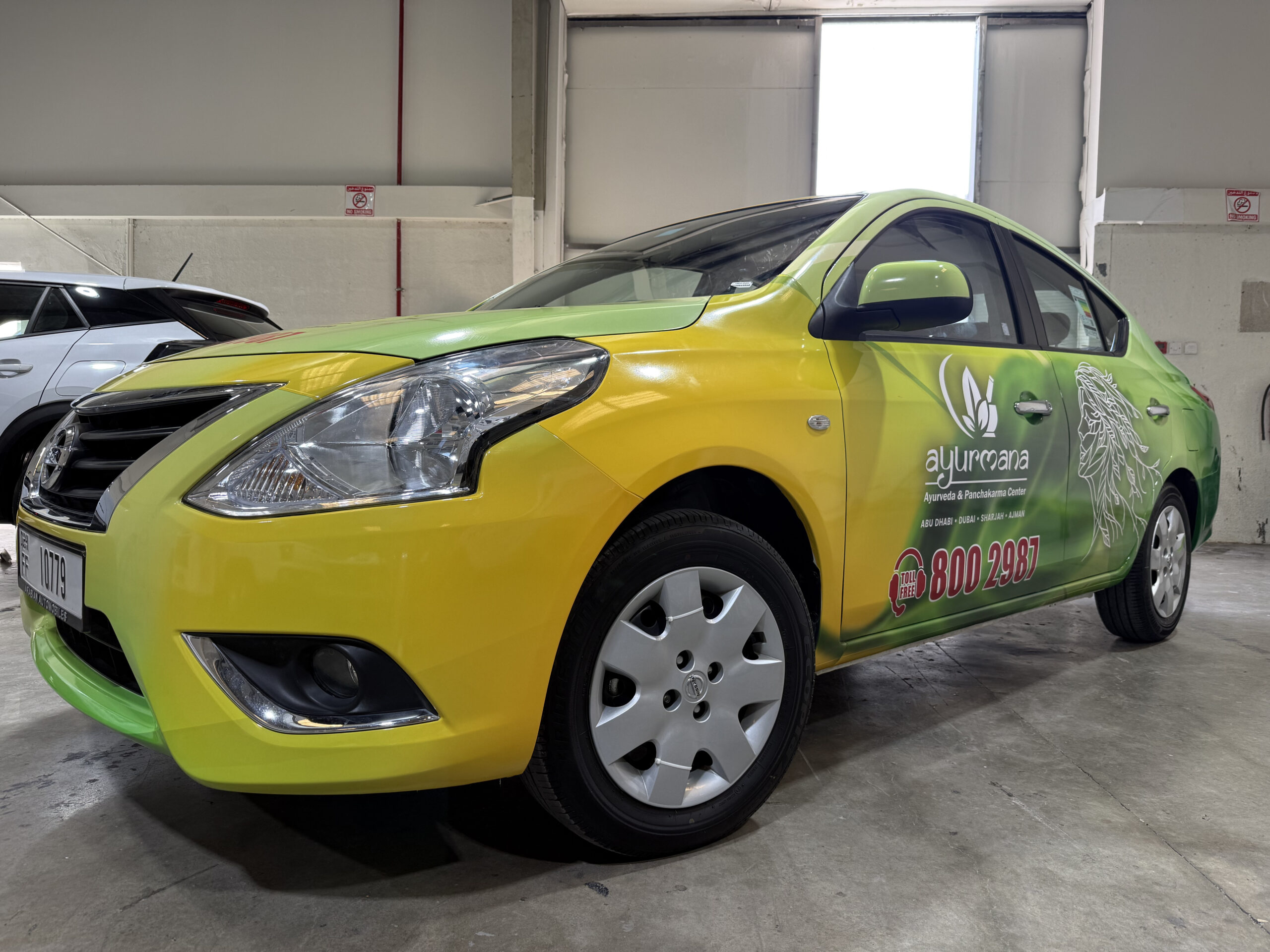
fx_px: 881
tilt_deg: -2.2
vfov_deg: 56.8
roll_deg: -1.4
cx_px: 635
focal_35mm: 24
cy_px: 476
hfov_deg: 71.6
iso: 80
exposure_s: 1/100
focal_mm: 6.76
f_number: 1.78
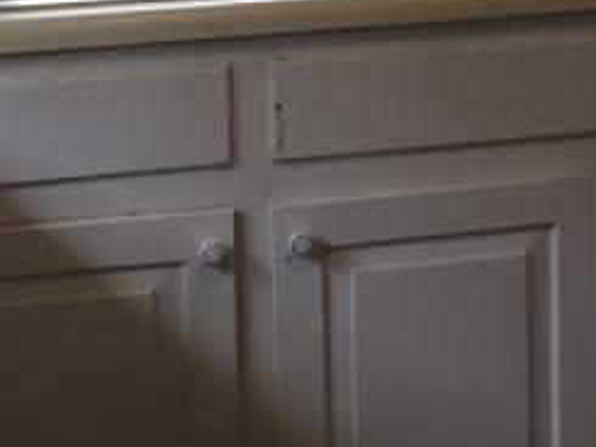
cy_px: -231
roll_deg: +0.1
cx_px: 389
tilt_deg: -7.6
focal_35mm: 121
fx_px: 2084
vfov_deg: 11.7
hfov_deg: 16.2
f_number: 2.2
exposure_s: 1/30
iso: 80
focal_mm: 4.15
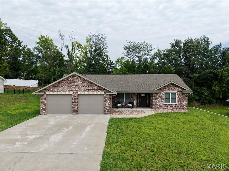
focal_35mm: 24
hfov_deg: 71.6
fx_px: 159
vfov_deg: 56.8
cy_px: 86
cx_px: 114
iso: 160
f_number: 1.8
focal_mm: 8.67
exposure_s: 1/3200
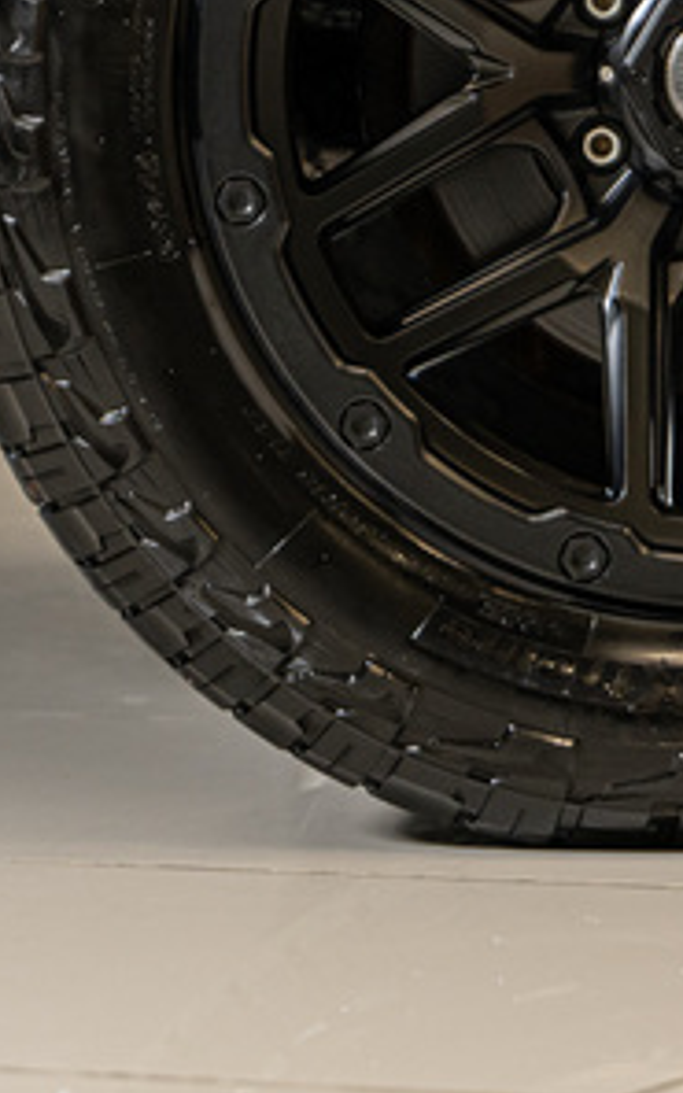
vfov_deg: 7.9
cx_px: 718
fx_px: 7863
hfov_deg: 5.0
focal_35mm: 264
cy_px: 30
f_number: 2.8
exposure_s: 1/200
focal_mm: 75
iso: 400
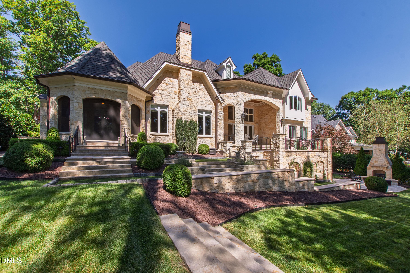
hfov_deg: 100.4
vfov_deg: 77.3
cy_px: 136
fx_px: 171
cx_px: 205
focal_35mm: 15
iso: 160
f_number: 8
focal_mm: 10
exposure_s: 1/320
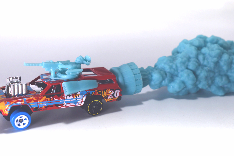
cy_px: 78
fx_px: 449
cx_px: 117
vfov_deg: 19.8
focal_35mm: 69
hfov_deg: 29.2
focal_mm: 46
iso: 125
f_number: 8
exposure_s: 1/250
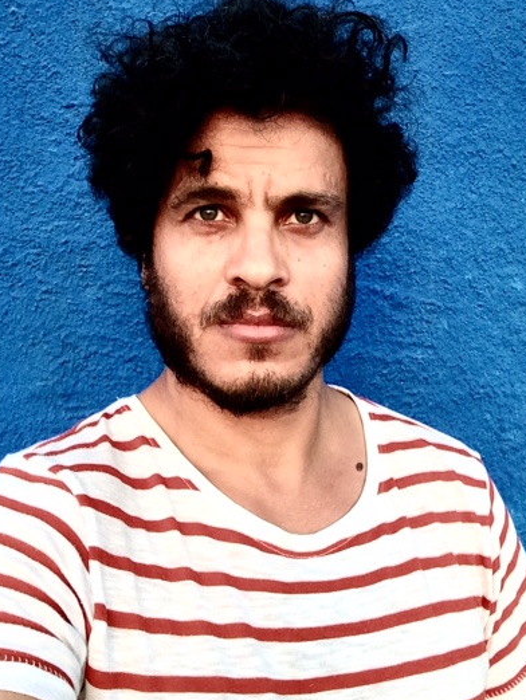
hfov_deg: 37.7
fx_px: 769
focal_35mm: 38
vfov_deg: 48.9
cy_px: 326
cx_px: 244
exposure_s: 1/50
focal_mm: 2.15
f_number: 2.4
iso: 64
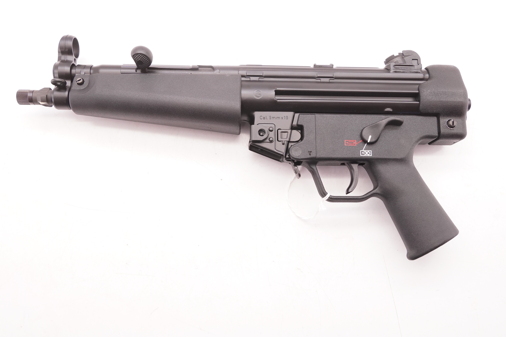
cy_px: 168
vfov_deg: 39.9
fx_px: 463
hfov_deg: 57.3
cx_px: 253
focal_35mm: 33
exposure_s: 1/125
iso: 800
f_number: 5.6
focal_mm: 22
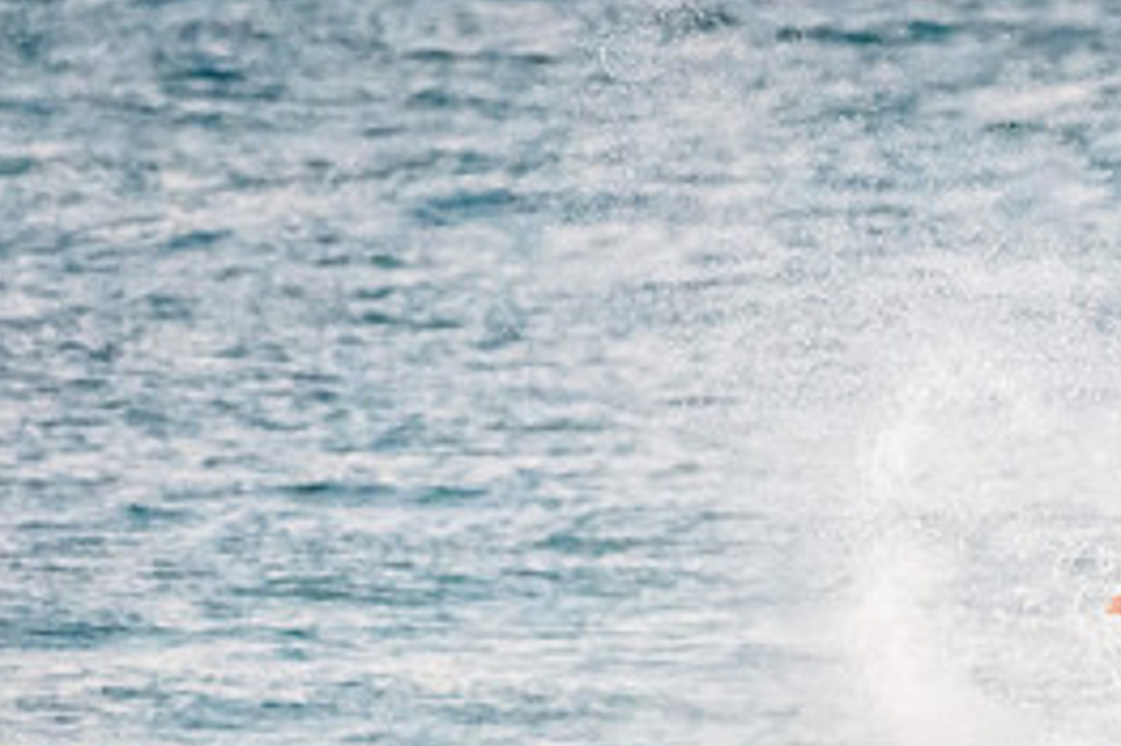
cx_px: 1189
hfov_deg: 1.2
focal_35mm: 1654
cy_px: 816
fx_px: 51470
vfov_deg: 0.8
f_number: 5.6
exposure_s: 1/1000
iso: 9000
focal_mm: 500
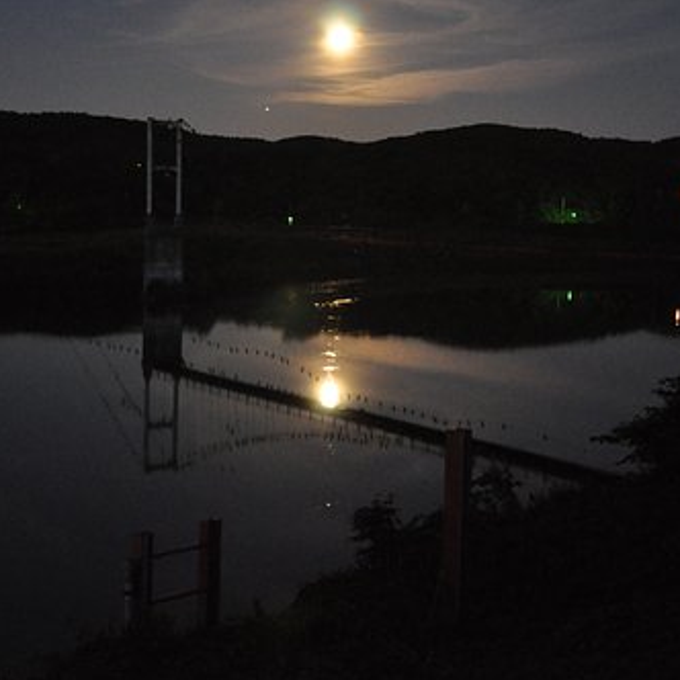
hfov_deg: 31.1
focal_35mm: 55
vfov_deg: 31.1
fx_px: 1222
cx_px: 305
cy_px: 344
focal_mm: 28
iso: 3200
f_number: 4
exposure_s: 1/1.6
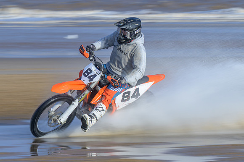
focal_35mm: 338
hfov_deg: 6.1
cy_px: 62
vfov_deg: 4.1
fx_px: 2287
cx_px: 120
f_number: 8
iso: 80
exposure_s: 1/160
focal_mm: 140
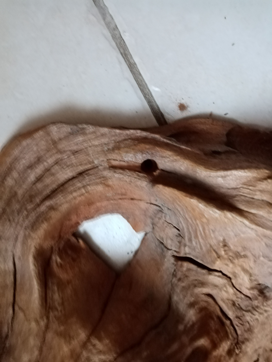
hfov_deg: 53.1
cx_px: 136
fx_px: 272
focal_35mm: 26
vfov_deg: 67.3
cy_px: 181
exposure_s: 1/25
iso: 663
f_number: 1.8
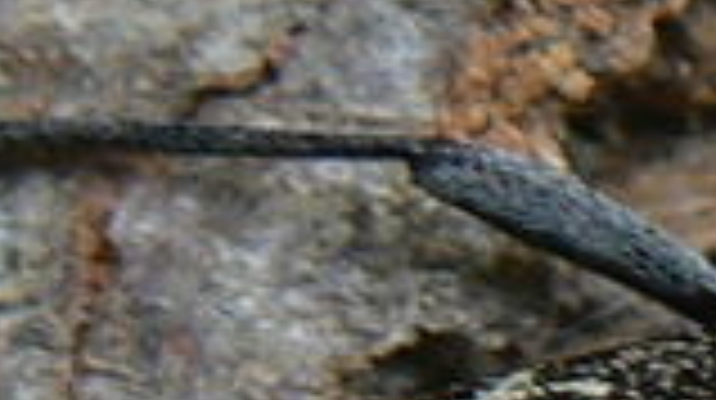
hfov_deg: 14.0
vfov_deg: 8.0
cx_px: 901
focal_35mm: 148
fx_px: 2807
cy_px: 575
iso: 80
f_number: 4
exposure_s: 1/80
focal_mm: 6
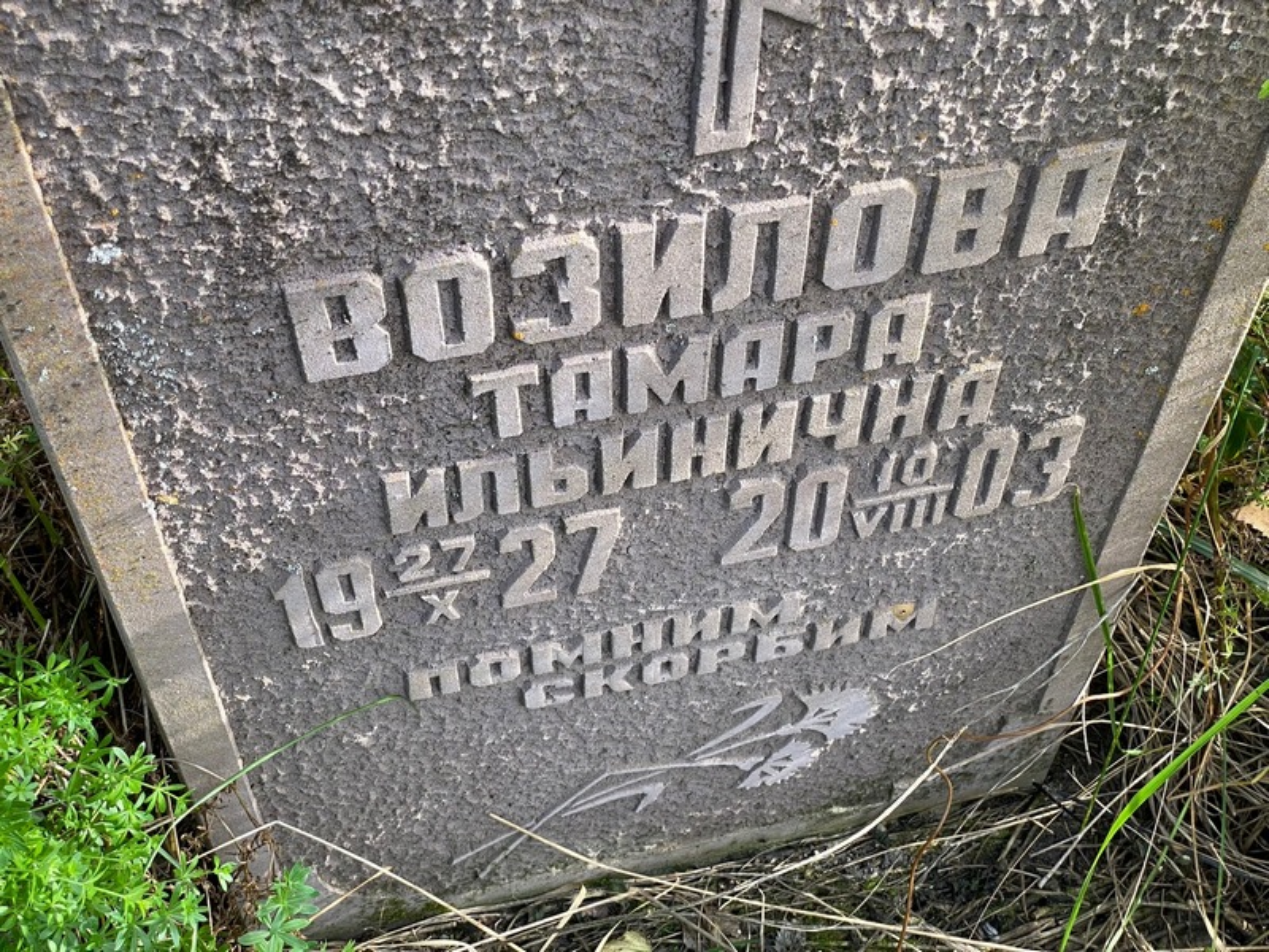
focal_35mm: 52
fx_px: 1906
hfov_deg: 36.8
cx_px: 634
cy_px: 476
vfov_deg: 28.0
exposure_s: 1/122
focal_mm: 6
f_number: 2
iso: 32
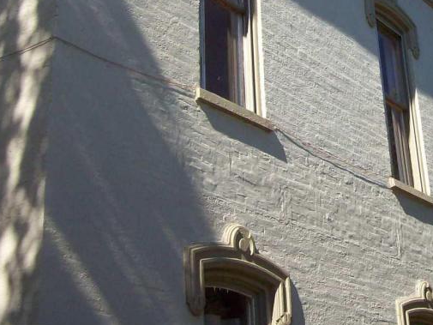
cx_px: 382
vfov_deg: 19.8
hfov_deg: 25.9
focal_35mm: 73
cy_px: 34
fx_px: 913
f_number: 4.8
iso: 80
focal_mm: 6
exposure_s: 1/408
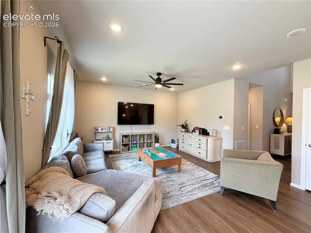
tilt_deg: +0.3
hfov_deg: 102.1
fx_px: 126
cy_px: 116
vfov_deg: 85.6
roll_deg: -1.1
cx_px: 156
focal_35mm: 14
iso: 200
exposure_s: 1/120
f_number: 2.2
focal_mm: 2.22
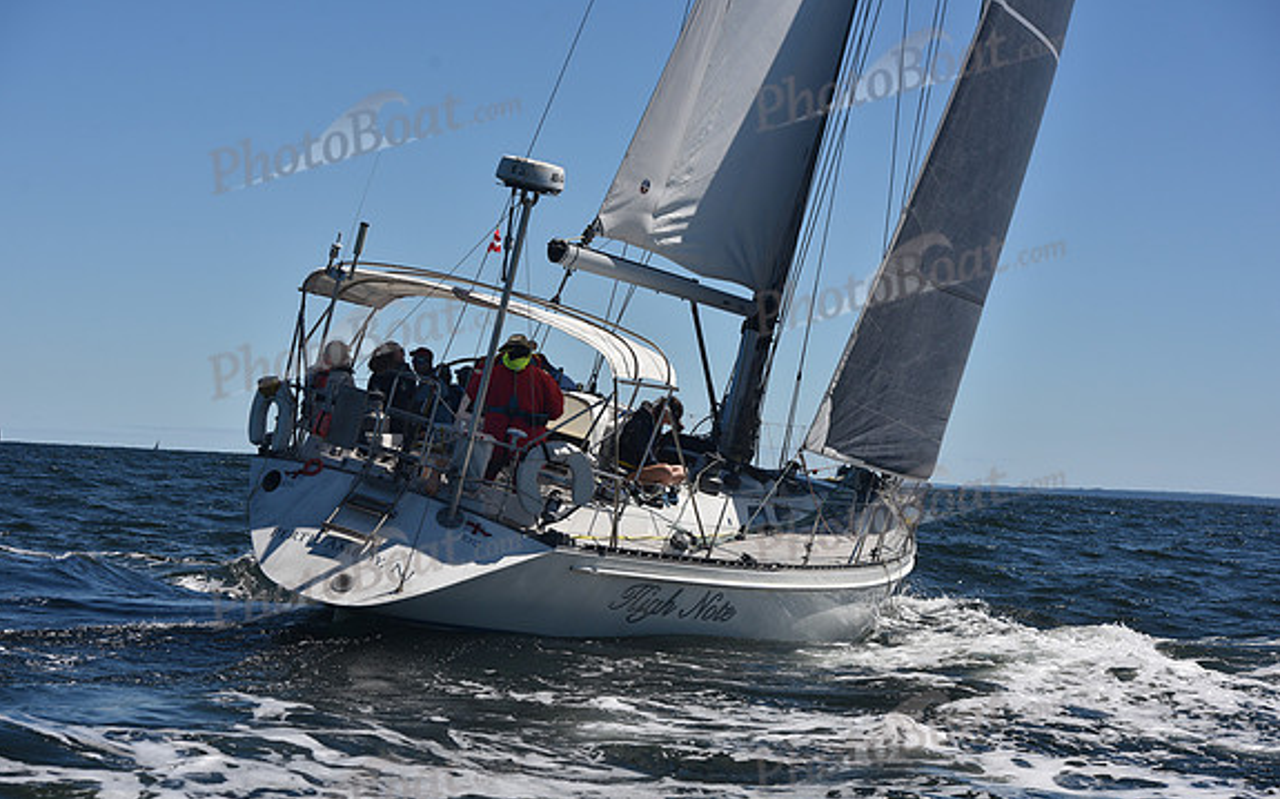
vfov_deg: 18.1
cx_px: 639
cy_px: 426
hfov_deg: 28.6
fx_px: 2511
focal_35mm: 72
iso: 200
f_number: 7.1
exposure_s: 1/800
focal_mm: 70
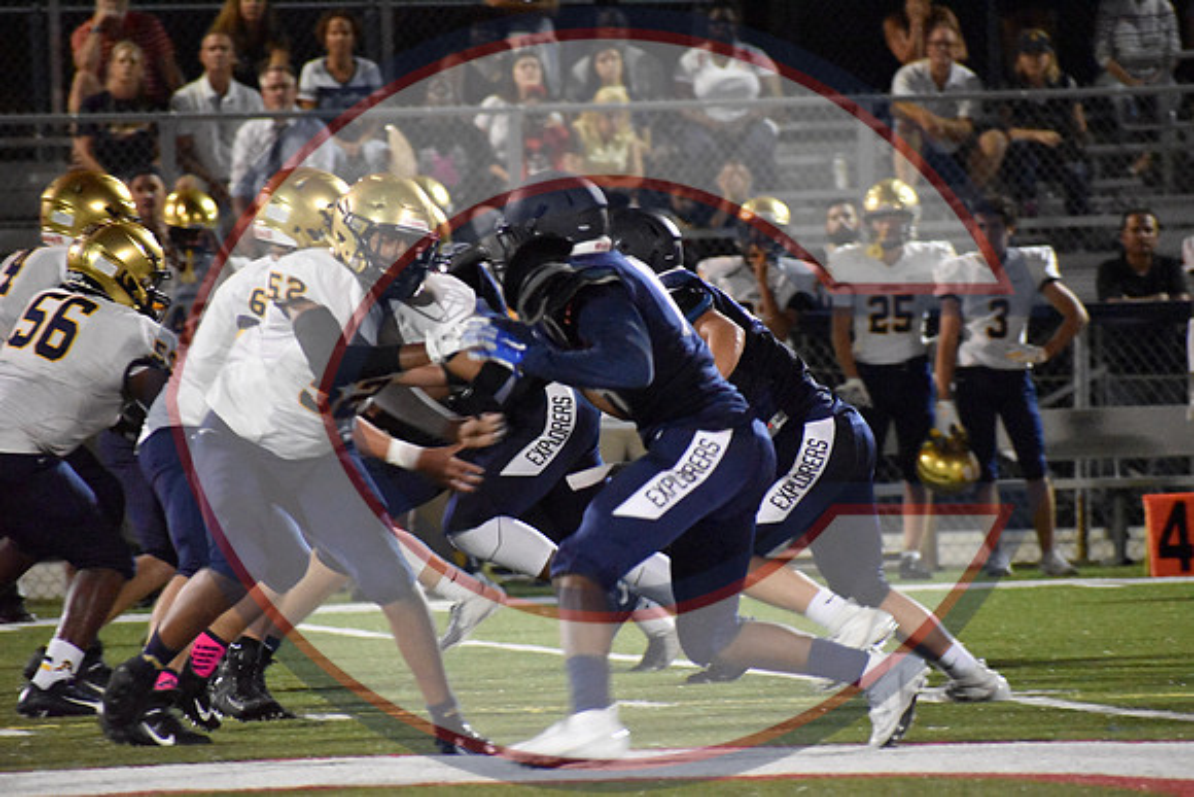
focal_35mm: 375
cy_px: 398
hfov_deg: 5.5
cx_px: 597
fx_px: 12440
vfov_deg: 3.7
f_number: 6
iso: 12800
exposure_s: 1/250
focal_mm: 250
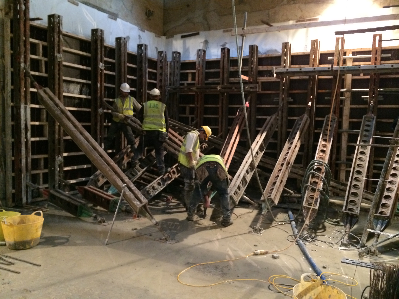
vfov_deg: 46.8
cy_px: 150
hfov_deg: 60.0
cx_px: 200
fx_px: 346
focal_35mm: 30
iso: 500
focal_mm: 4.12
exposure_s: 1/15
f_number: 2.2
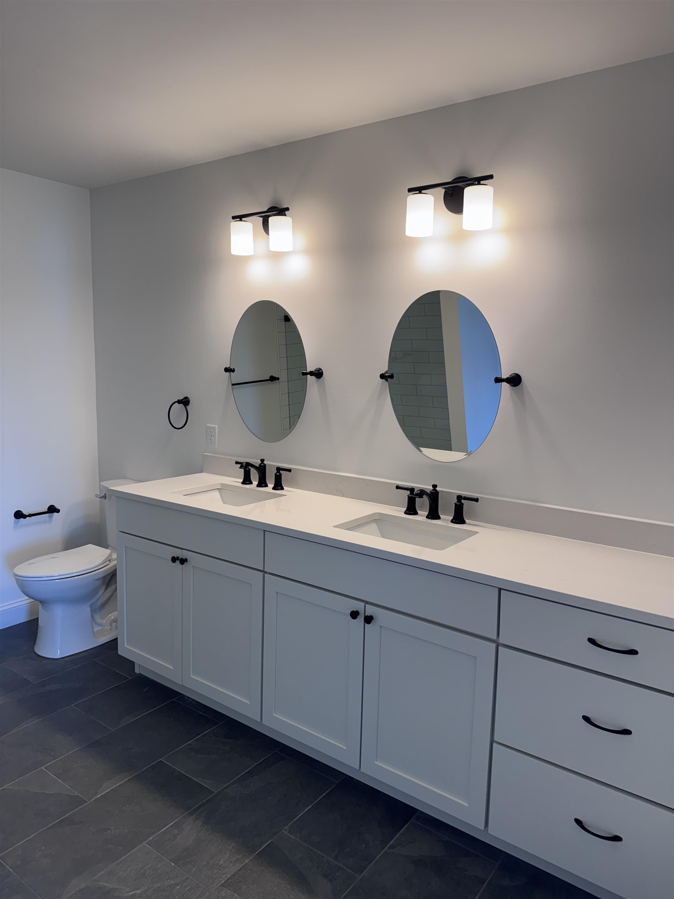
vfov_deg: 71.6
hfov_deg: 56.8
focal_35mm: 24
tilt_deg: -7.5
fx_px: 623
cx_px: 337
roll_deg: -1.1
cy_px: 450
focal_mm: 6.76
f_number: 1.78
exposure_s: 1/120
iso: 80
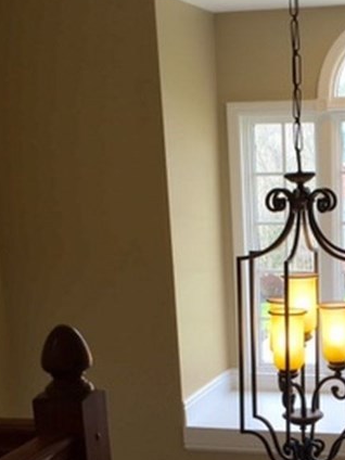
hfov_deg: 20.5
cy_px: 419
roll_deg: +0.6
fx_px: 930
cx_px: 322
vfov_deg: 26.8
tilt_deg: -15.3
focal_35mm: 70
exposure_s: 1/161
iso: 32
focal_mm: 4.15
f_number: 2.2
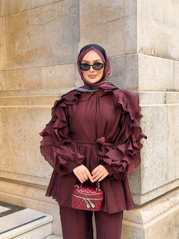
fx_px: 331
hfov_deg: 30.3
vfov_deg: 39.6
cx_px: 90
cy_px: 120
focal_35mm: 48
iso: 50
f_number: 1.78
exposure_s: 1/151
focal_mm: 6.76
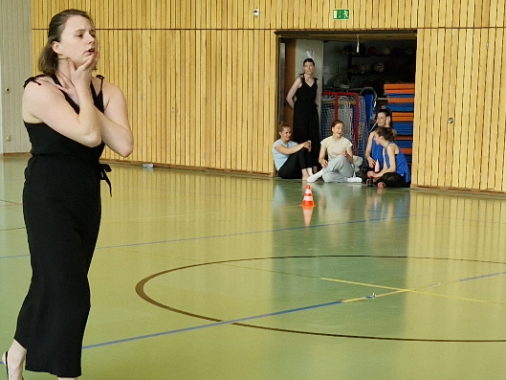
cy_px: 352
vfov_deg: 16.4
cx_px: 342
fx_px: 1301
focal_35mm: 89
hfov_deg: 21.9
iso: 50
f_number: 1.8
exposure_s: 1/249
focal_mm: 5.4
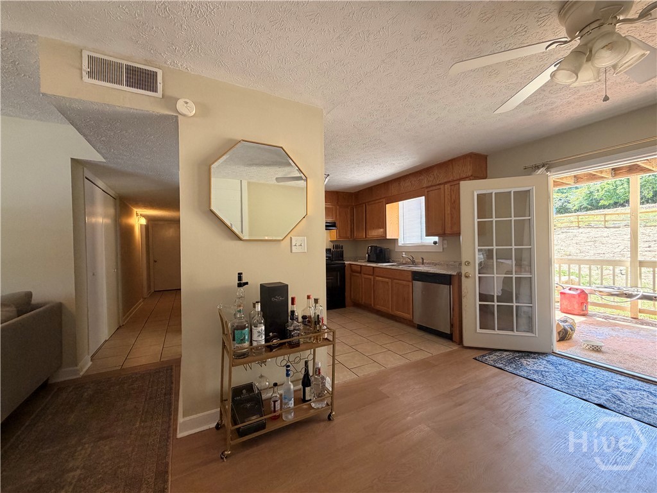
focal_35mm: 14
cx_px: 328
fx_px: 266
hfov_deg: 102.1
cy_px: 246
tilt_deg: -0.5
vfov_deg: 85.7
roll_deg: +0.9
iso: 160
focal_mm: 2.22
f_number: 2.2
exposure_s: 1/60
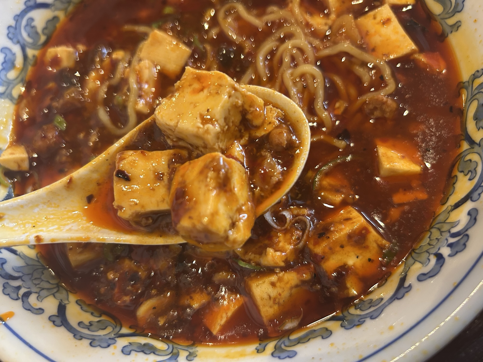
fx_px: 363
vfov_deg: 53.1
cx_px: 242
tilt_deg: -67.4
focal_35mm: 26
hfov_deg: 67.3
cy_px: 181
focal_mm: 5.7
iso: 250
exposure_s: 1/60
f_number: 1.5
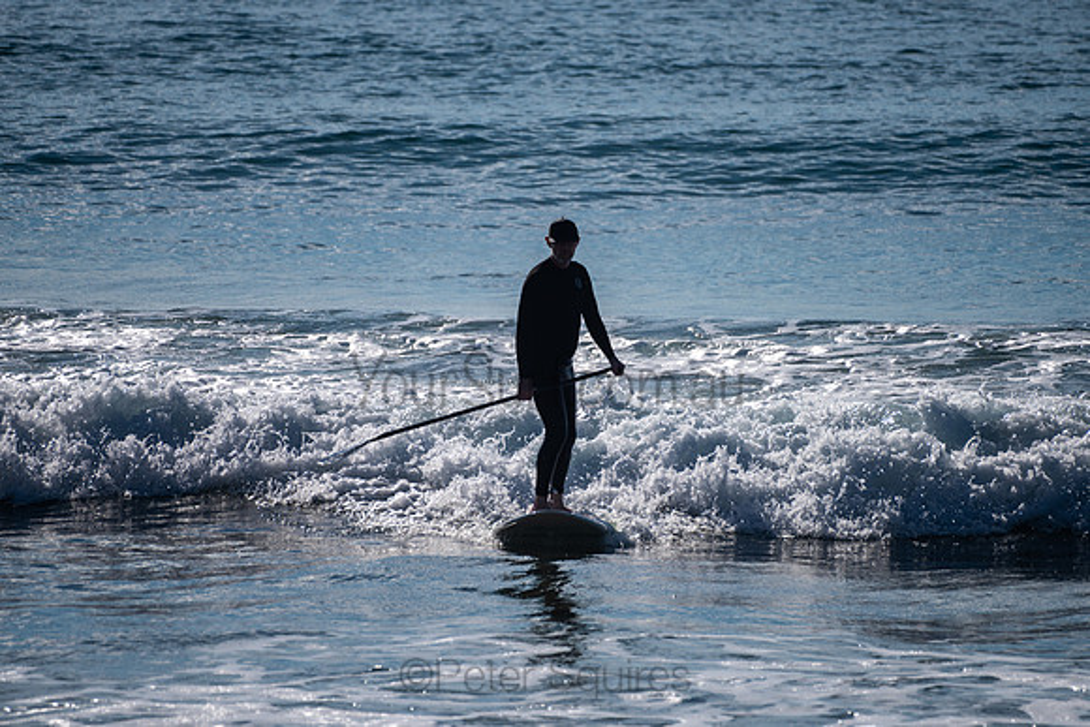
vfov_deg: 2.3
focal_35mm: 599
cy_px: 355
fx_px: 18126
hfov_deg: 3.4
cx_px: 557
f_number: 5.6
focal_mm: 500
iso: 31
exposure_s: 1/1250
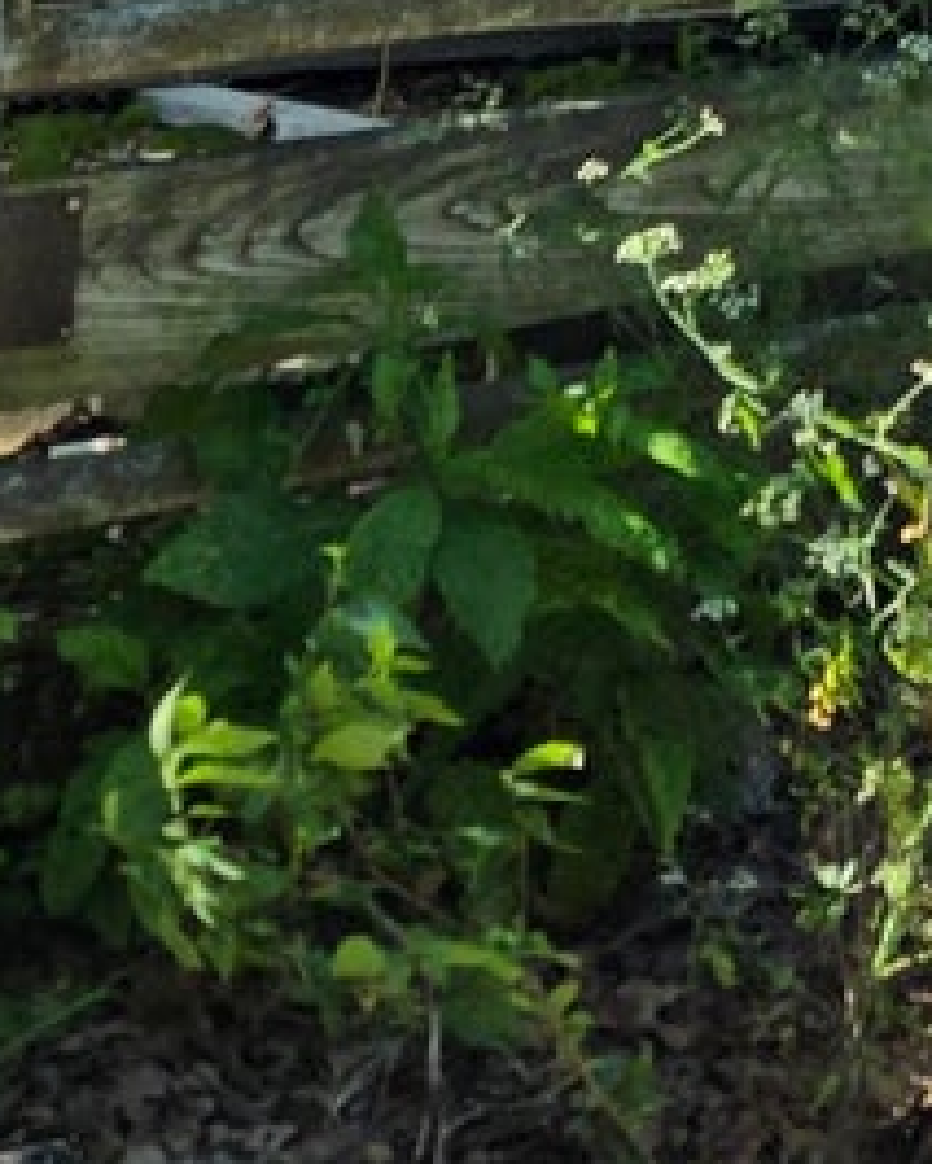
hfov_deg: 11.7
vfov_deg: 14.4
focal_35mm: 115
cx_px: 1993
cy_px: -1041
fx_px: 3963
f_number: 1.8
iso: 80
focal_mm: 5.4
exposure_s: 1/2038
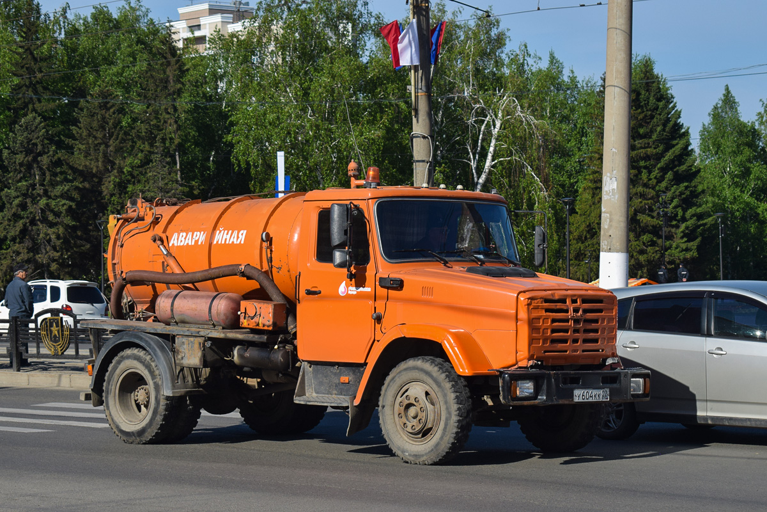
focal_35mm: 82
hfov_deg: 24.6
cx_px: 384
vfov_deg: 16.6
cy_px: 256
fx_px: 1758
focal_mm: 55
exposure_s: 1/1000
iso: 200
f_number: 7.1
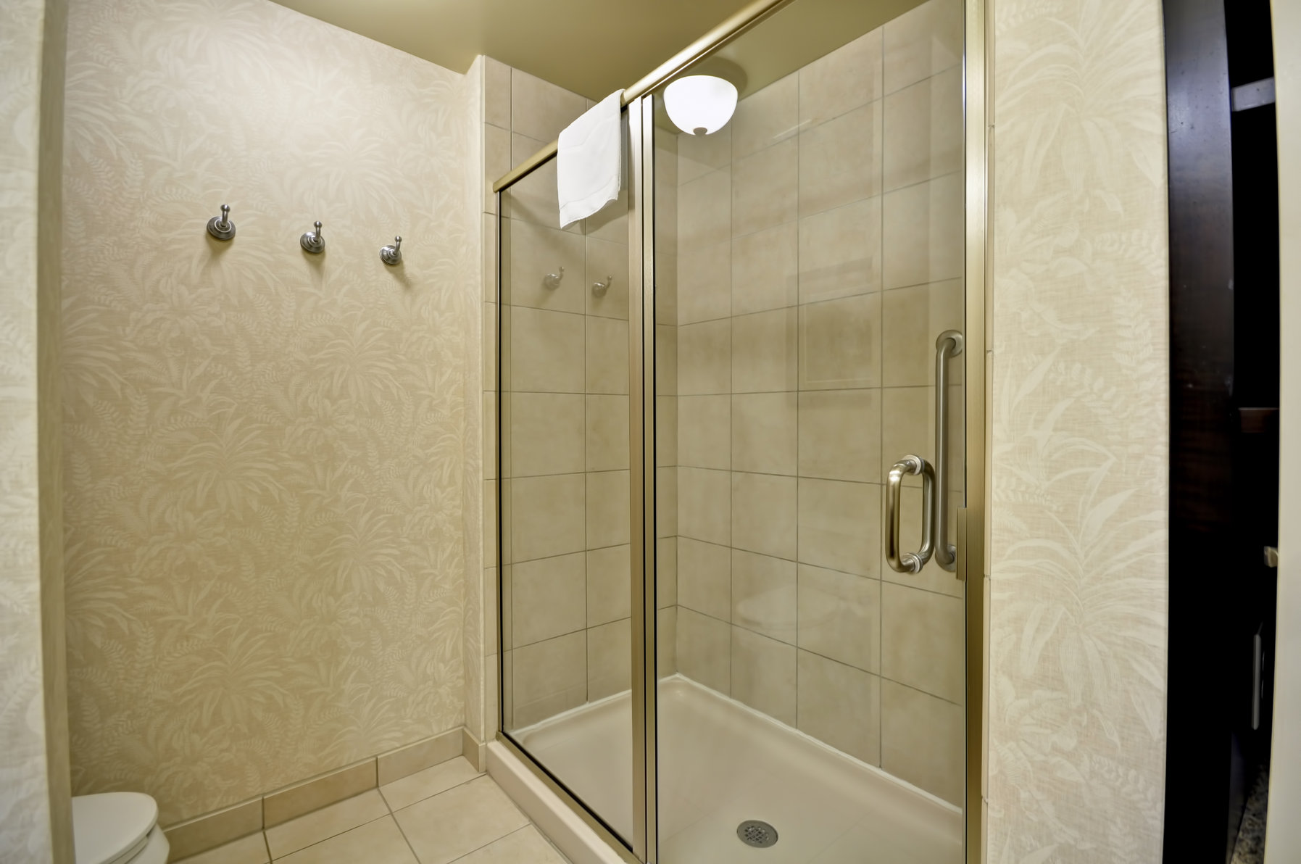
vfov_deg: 77.2
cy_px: 432
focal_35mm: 15
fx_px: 541
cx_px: 650
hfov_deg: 100.5
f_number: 7.1
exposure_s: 1/6
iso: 200
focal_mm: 10
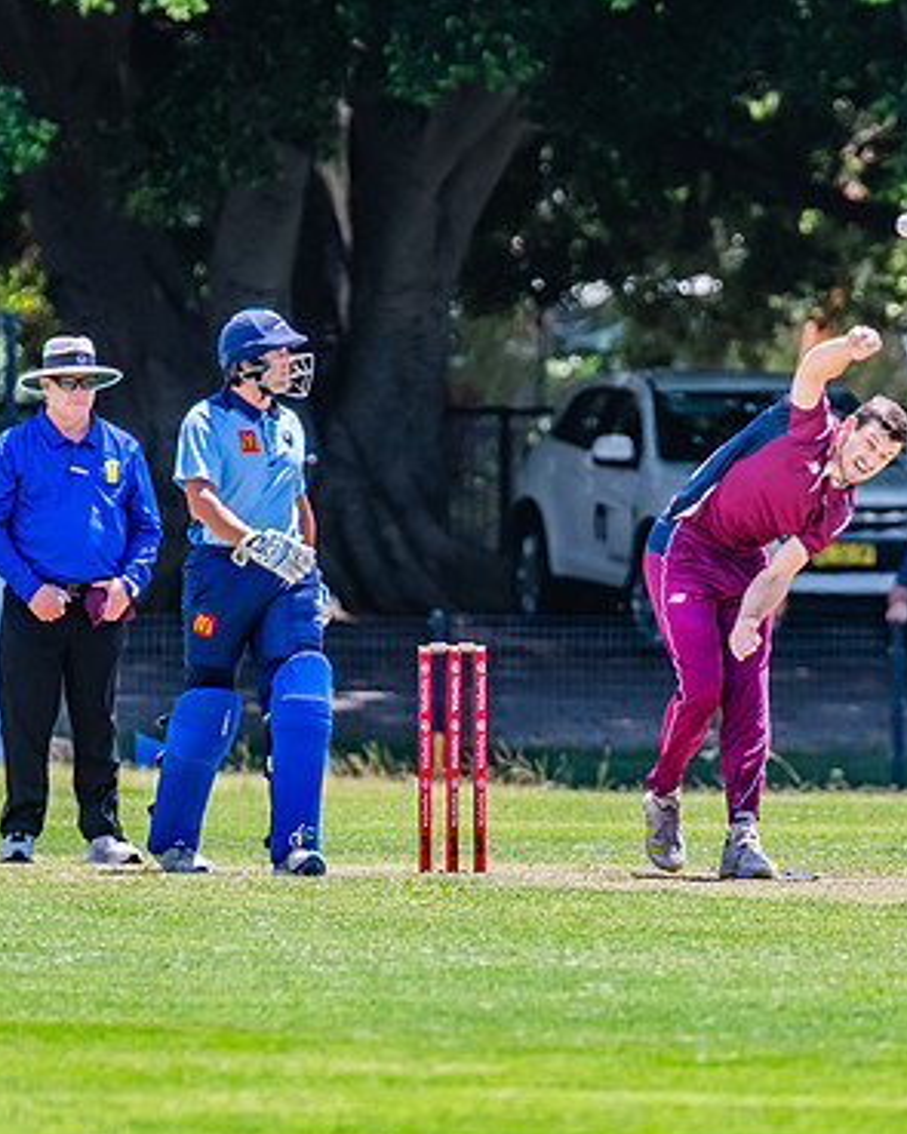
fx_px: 27325
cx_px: 778
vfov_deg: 2.4
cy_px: 589
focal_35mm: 814
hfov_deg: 1.9
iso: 800
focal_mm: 550
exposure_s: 1/1250
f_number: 8
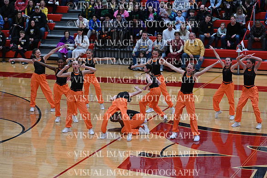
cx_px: 134
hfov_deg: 17.1
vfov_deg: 11.4
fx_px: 890
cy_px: 89
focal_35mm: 120
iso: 4000
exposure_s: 1/400
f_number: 4
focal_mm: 120
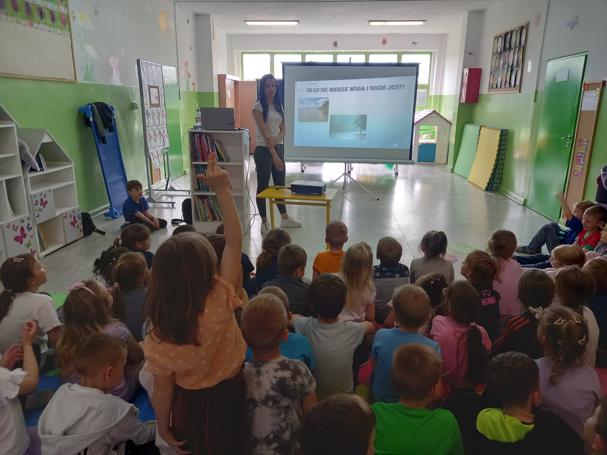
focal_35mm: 25
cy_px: 228
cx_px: 304
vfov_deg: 54.9
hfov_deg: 69.4
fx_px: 438
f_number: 2
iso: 125
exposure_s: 1/50
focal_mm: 4.6
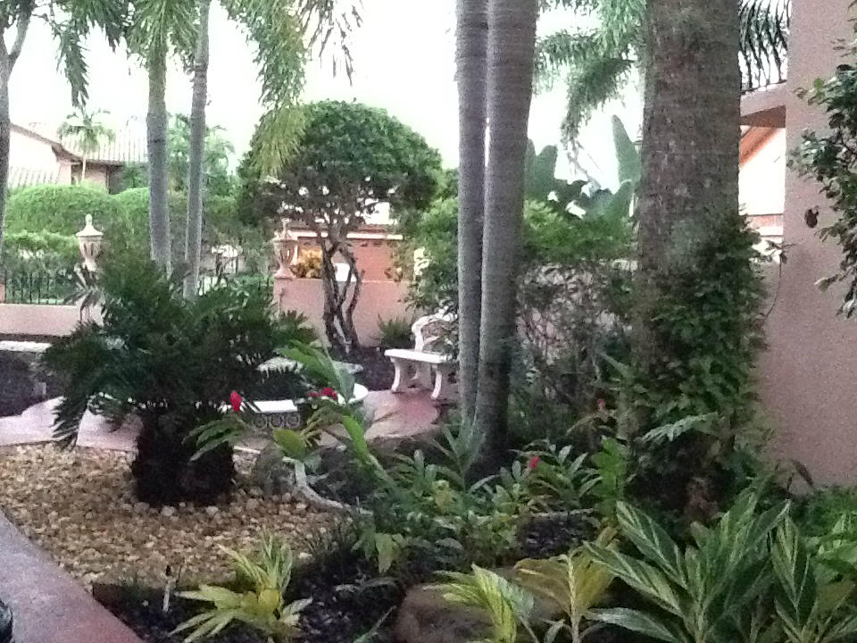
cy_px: 322
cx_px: 428
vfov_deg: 32.9
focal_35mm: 44
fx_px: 1089
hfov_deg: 42.9
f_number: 2.4
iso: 640
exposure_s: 1/15
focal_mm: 2.03
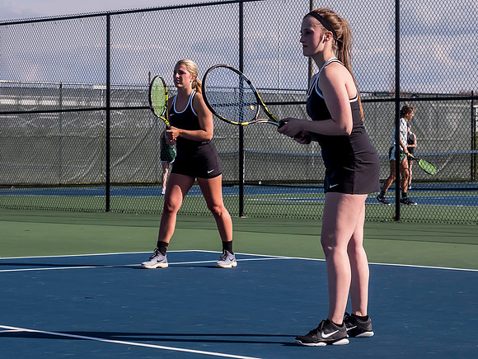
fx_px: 1866
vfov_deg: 11.0
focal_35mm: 135
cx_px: 309
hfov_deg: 14.6
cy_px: 134
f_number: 4.5
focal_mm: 36
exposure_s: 1/1600
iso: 320
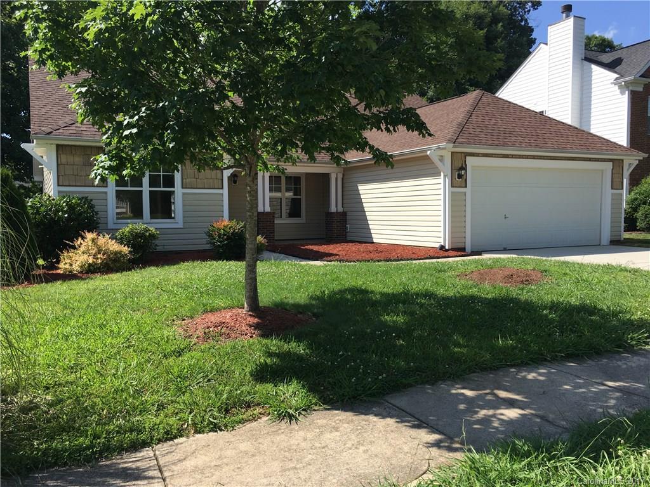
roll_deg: +0.1
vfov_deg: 48.2
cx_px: 325
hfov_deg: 61.7
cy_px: 244
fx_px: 545
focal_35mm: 29
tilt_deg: -2.9
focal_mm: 4.15
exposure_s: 1/874
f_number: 2.2
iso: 25
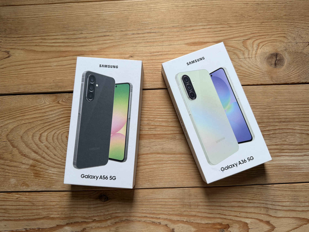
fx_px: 214
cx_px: 154
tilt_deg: -83.1
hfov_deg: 71.6
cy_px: 116
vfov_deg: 56.8
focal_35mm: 24
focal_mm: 6.76
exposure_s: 1/121
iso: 125
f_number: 1.78
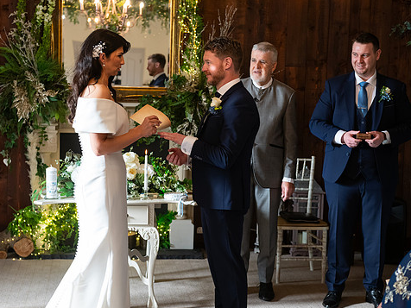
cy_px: 151
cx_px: 192
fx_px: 807
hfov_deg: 28.6
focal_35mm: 68
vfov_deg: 21.6
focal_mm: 58
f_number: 3.5
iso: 1000
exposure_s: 1/160
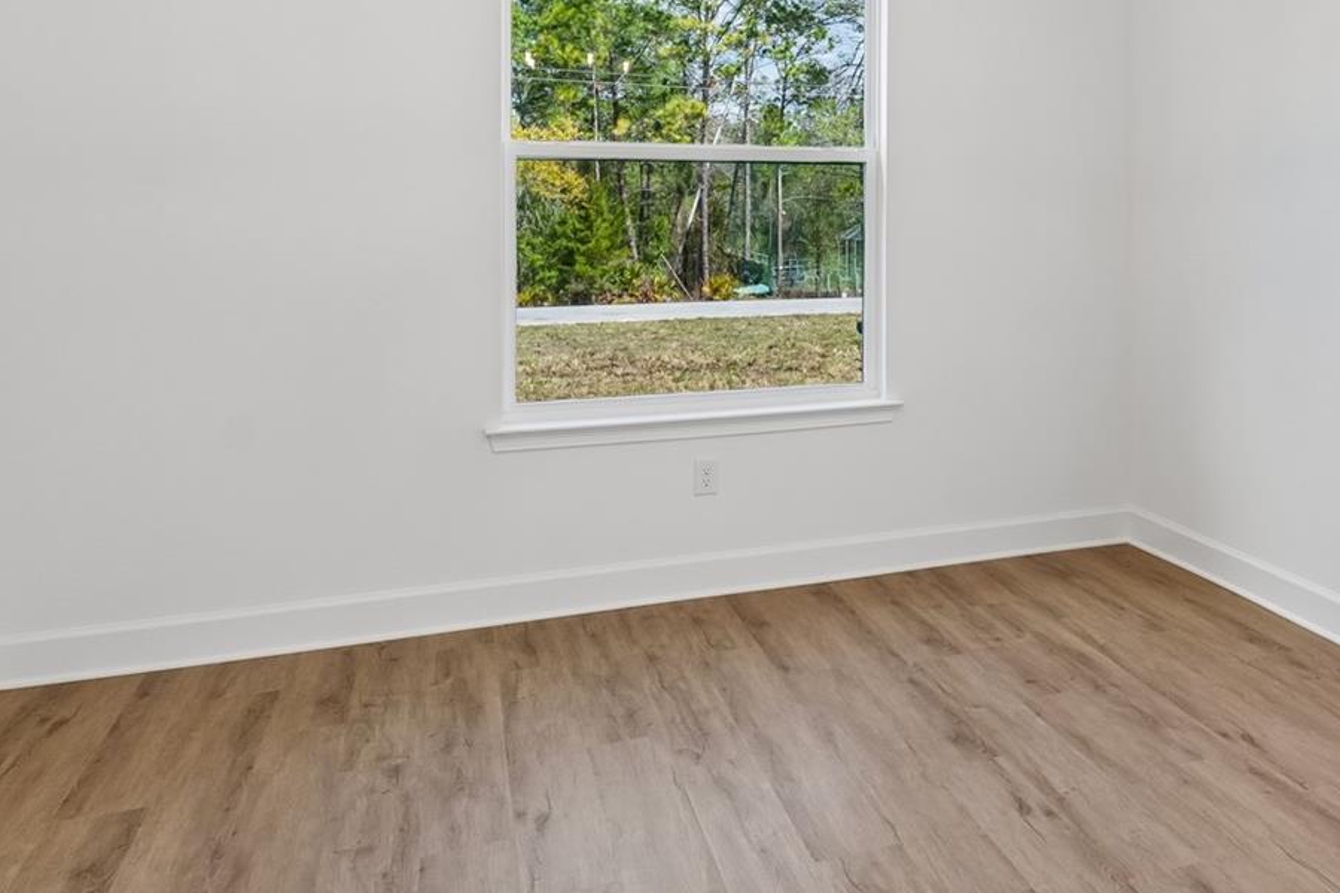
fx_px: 1191
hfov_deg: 56.0
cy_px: 222
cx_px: 999
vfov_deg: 40.0
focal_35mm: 32
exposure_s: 1/8
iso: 100
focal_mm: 12
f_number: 7.1
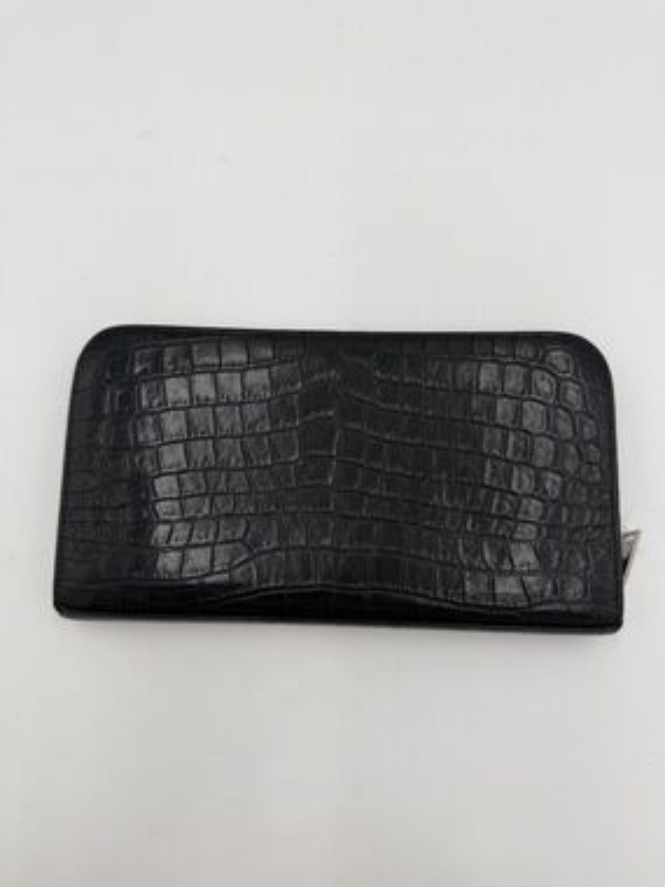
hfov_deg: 56.8
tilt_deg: -82.0
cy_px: 444
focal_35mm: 24
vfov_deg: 71.6
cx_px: 332
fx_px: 615
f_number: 1.78
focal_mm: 6.76
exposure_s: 1/671
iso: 80
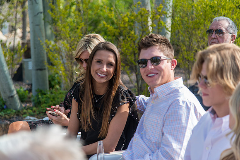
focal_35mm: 105
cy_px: 80
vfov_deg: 13.0
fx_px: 700
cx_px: 120
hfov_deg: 19.5
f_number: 4
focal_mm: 105
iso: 64
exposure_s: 1/200
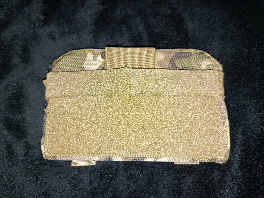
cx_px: 132
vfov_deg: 56.8
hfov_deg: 71.6
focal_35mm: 24
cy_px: 99
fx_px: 183
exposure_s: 1/50
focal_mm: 5.24
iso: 759
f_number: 1.7
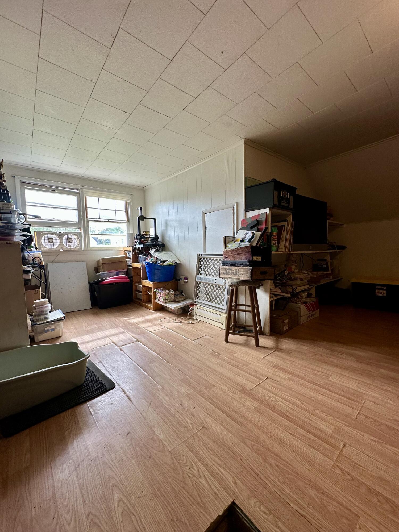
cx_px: 200
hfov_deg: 85.7
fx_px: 215
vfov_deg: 102.1
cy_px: 266
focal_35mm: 14
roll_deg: +0.1
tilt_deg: -4.3
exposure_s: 1/120
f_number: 2.2
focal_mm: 2.22
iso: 100
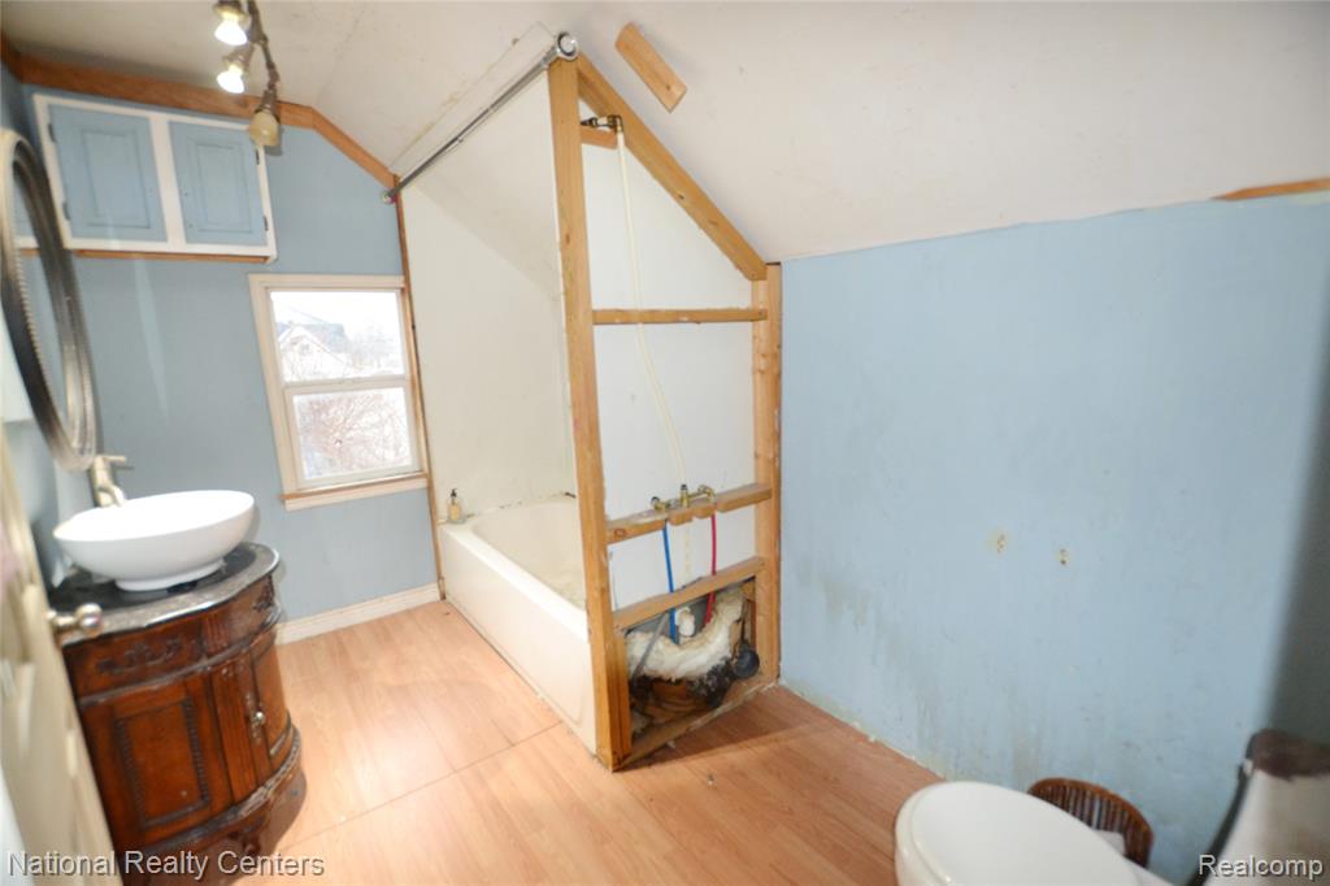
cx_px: 665
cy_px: 443
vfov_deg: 77.3
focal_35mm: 15
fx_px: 554
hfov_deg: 100.4
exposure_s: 1/60
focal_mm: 10
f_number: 3.5
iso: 1250
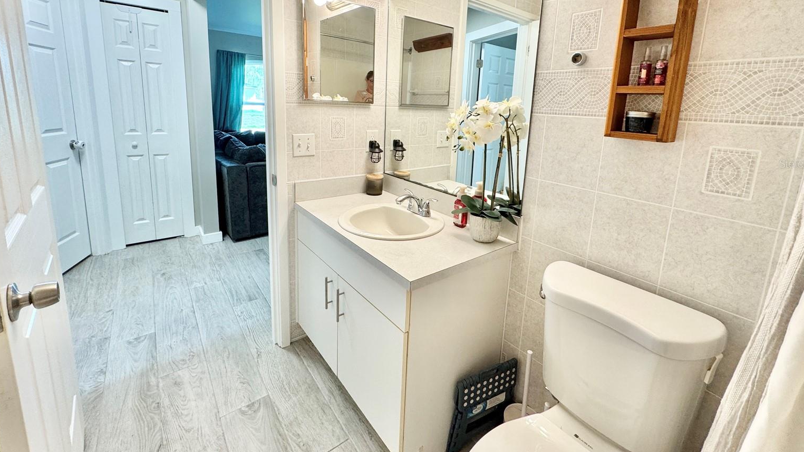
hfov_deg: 99.4
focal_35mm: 16
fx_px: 341
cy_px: 163
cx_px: 408
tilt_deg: -9.5
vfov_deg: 65.9
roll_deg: -2.1
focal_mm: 2.22
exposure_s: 1/120
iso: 160
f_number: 2.2
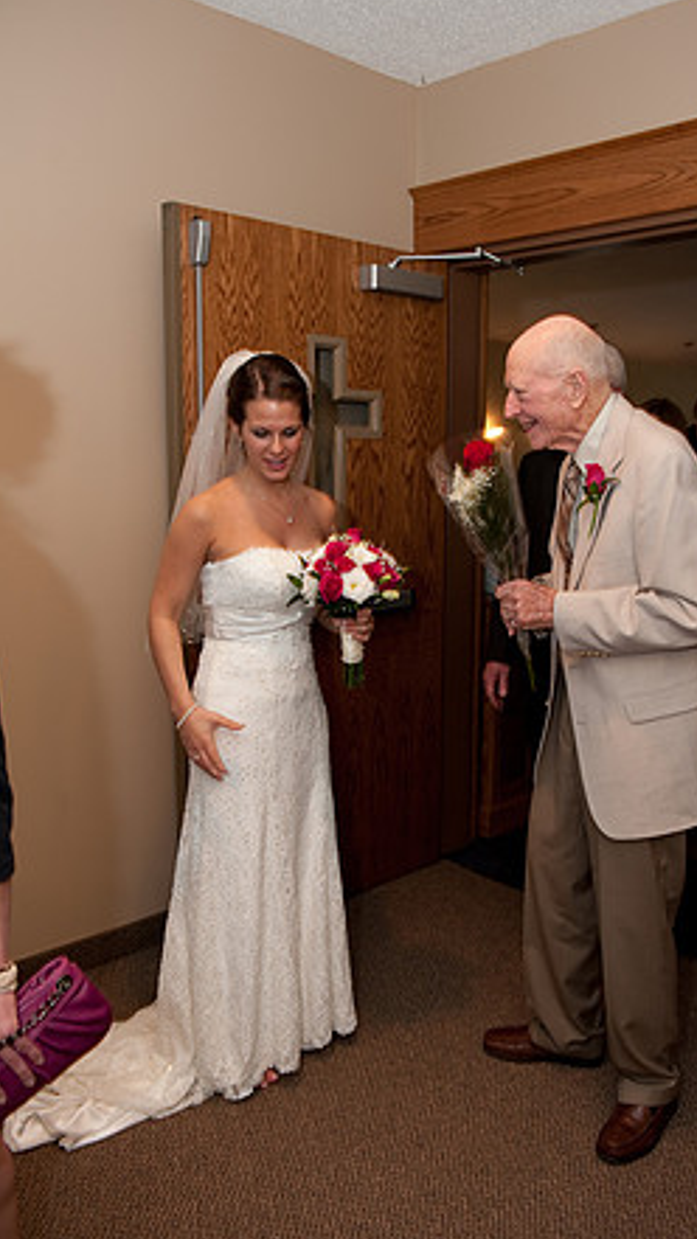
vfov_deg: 62.6
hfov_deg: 37.6
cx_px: 412
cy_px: 615
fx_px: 1019
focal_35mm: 31
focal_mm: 29
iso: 400
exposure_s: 1/60
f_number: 4.5
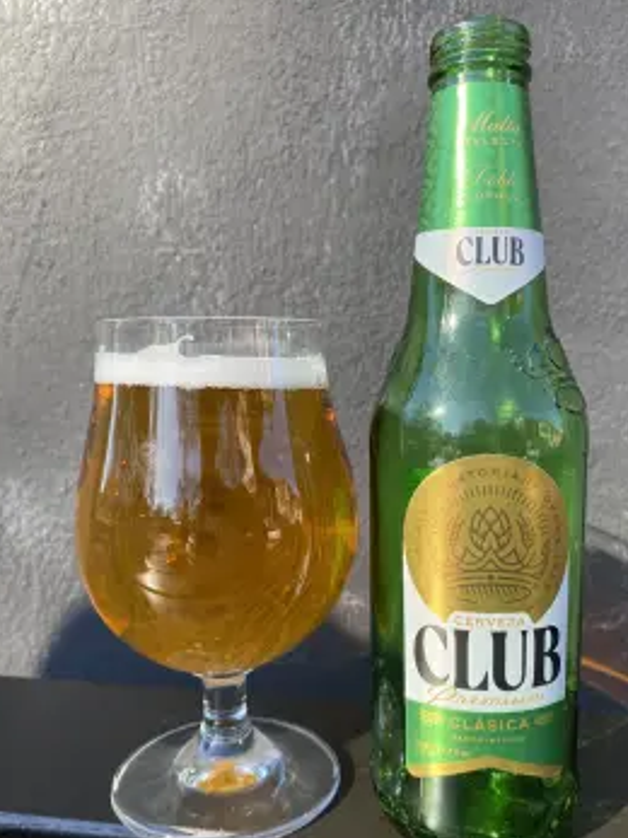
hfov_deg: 46.7
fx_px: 726
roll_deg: -1.8
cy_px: 459
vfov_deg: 59.9
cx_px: 336
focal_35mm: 30
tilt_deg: -5.0
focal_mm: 4.25
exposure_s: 1/330
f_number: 1.8
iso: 32
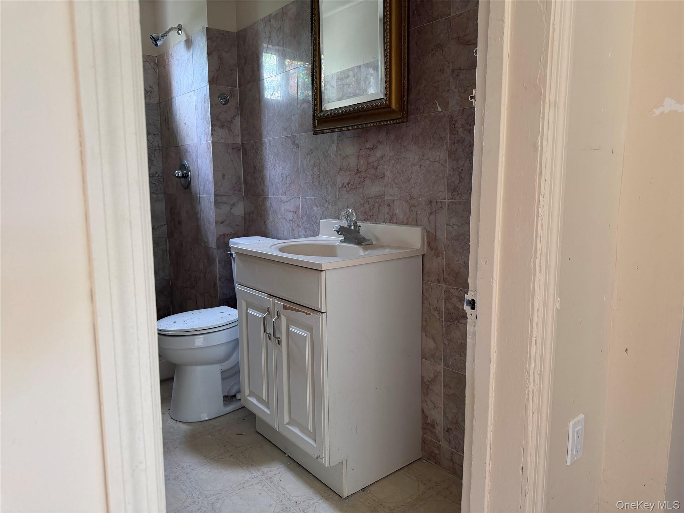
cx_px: 342
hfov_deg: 71.6
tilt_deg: -9.0
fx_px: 474
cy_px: 256
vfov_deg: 56.8
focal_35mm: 24
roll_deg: +1.0
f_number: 1.78
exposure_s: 1/69
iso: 200
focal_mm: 6.76
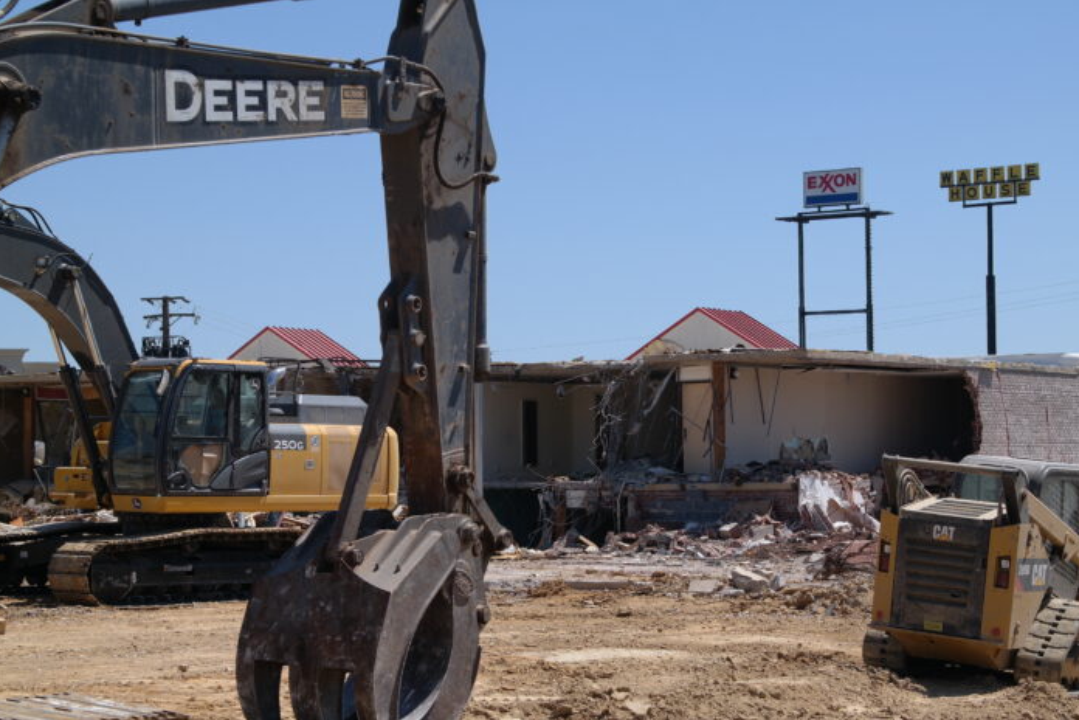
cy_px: 385
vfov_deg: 16.1
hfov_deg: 23.9
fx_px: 2547
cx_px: 589
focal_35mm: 85
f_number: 8
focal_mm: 50
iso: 100
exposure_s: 1/320
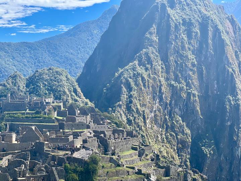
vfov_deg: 19.1
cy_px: 90
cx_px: 120
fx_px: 536
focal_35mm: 77
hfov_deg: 25.3
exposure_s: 1/284
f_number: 2.8
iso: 25
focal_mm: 9
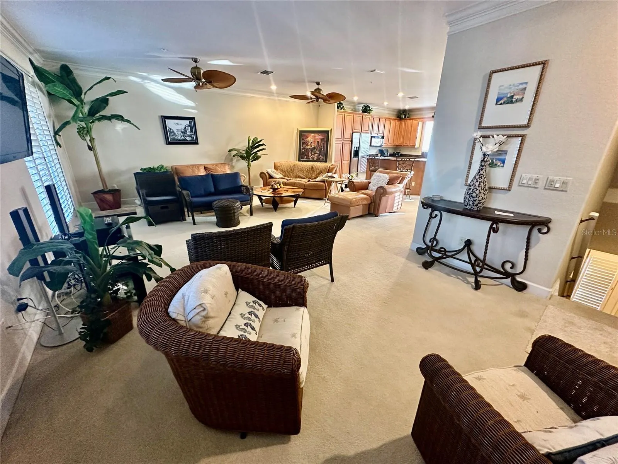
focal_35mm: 14
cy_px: 232
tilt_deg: -19.1
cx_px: 309
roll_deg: -0.9
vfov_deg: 85.7
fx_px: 250
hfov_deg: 102.1
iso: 400
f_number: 2.2
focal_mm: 2.22
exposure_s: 1/60
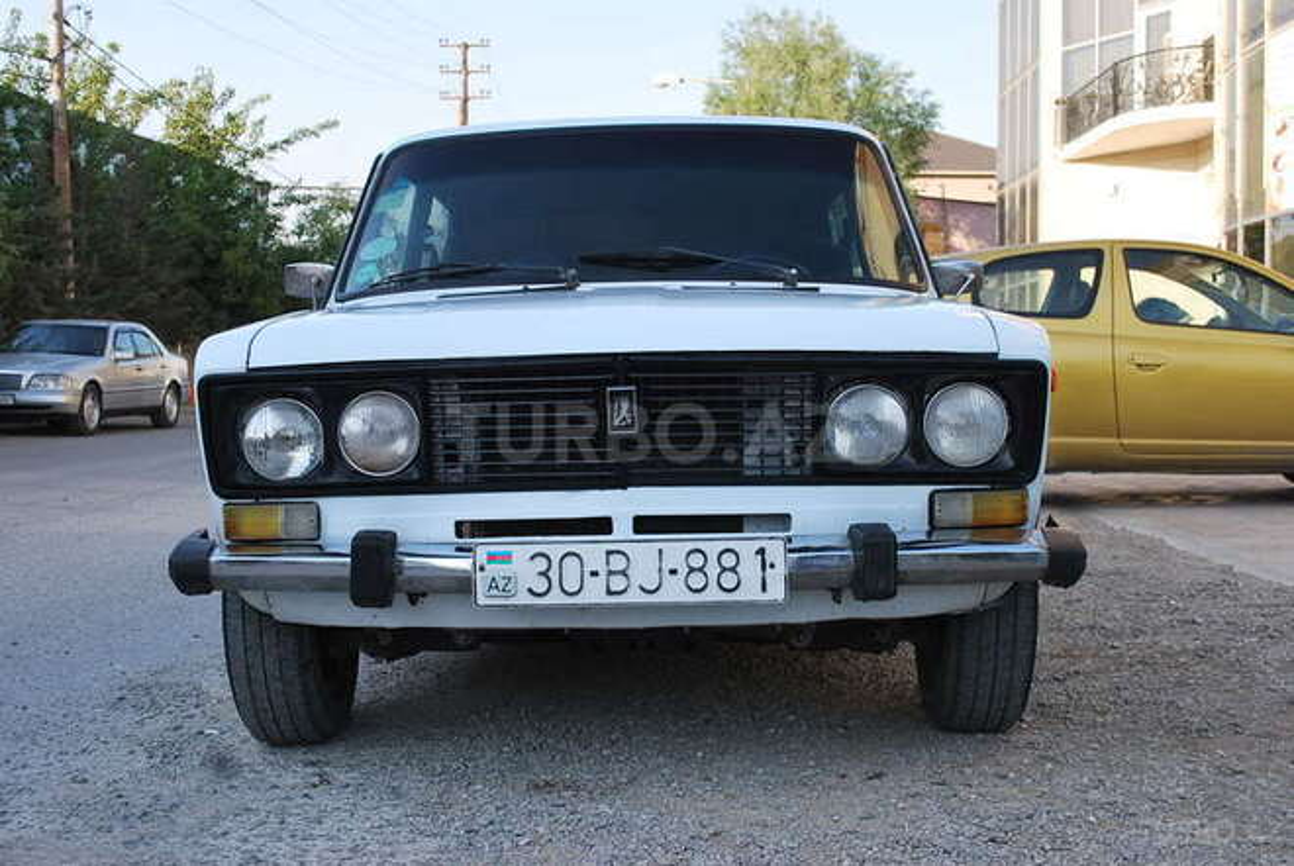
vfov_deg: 30.0
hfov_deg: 43.6
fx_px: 1620
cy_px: 433
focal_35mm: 45
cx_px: 647
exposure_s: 1/125
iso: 125
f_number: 5.6
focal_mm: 30
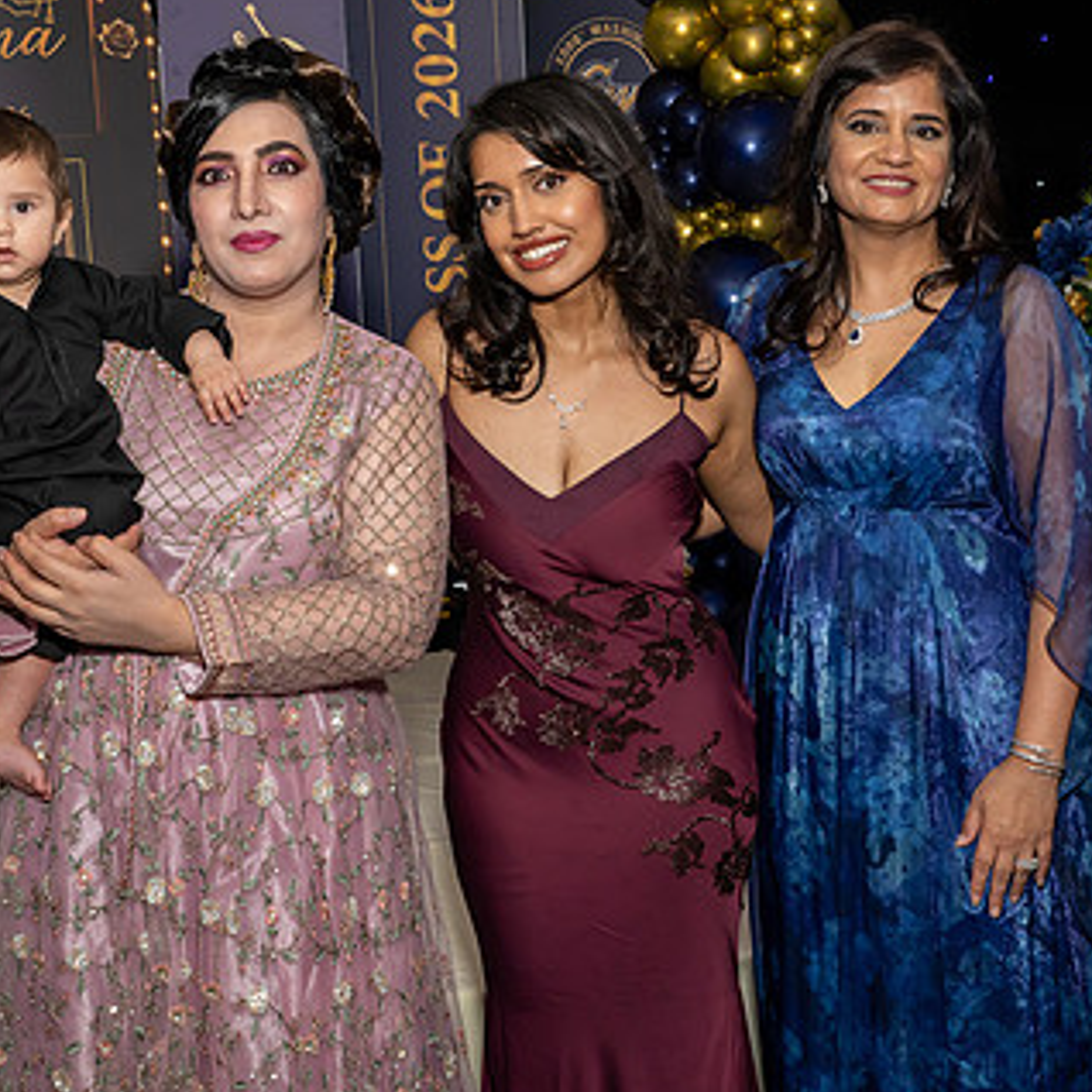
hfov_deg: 32.2
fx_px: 1892
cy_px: 474
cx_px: 610
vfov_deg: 32.2
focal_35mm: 53
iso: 800
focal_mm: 30
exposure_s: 1/250
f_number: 8
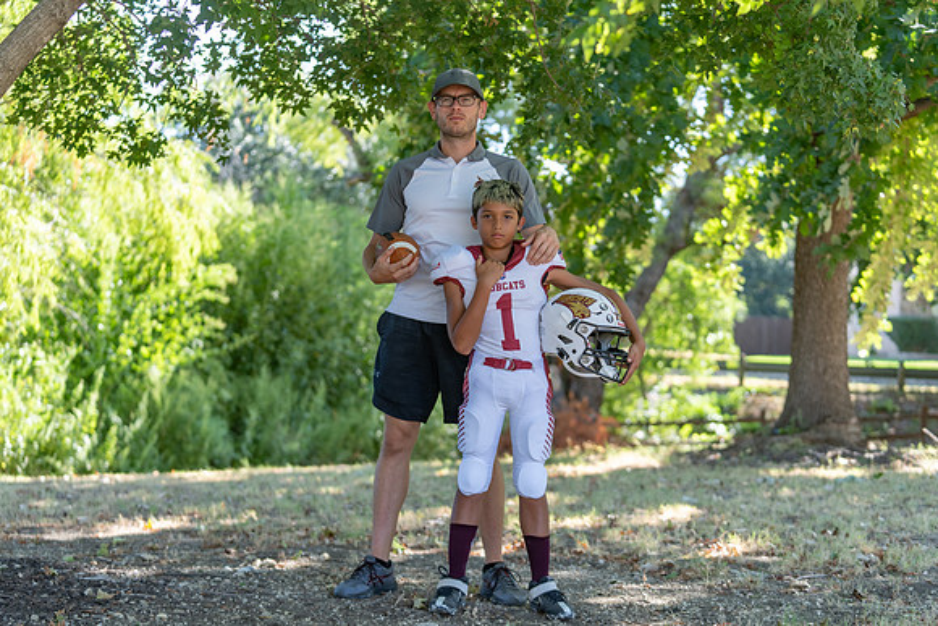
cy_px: 313
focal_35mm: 70
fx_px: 1824
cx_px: 469
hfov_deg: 28.8
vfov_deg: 19.5
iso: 200
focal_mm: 70
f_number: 2.8
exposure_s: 1/320
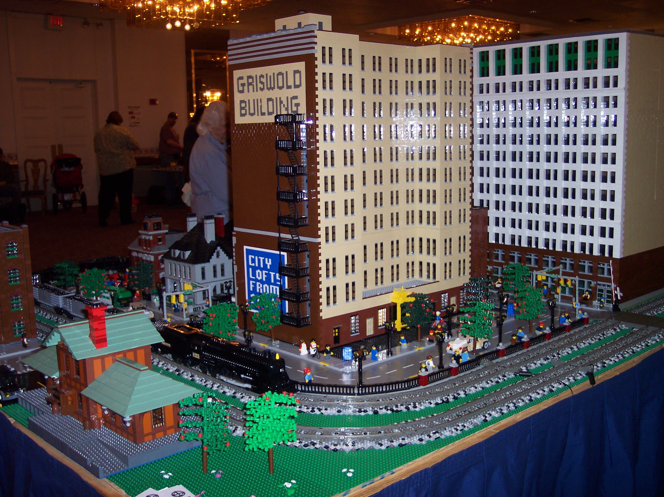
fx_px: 729
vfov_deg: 37.7
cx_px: 332
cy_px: 248
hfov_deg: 49.0
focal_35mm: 38
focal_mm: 8
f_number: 2.8
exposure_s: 1/30
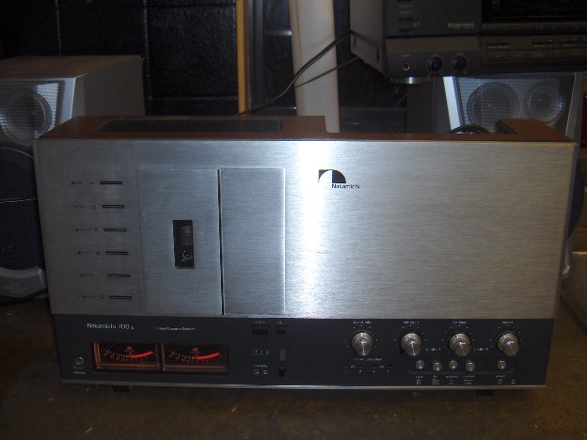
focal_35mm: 40
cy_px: 216
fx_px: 678
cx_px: 300
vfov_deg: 36.0
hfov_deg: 46.8
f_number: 4.8
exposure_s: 1/60
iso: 100
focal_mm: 8
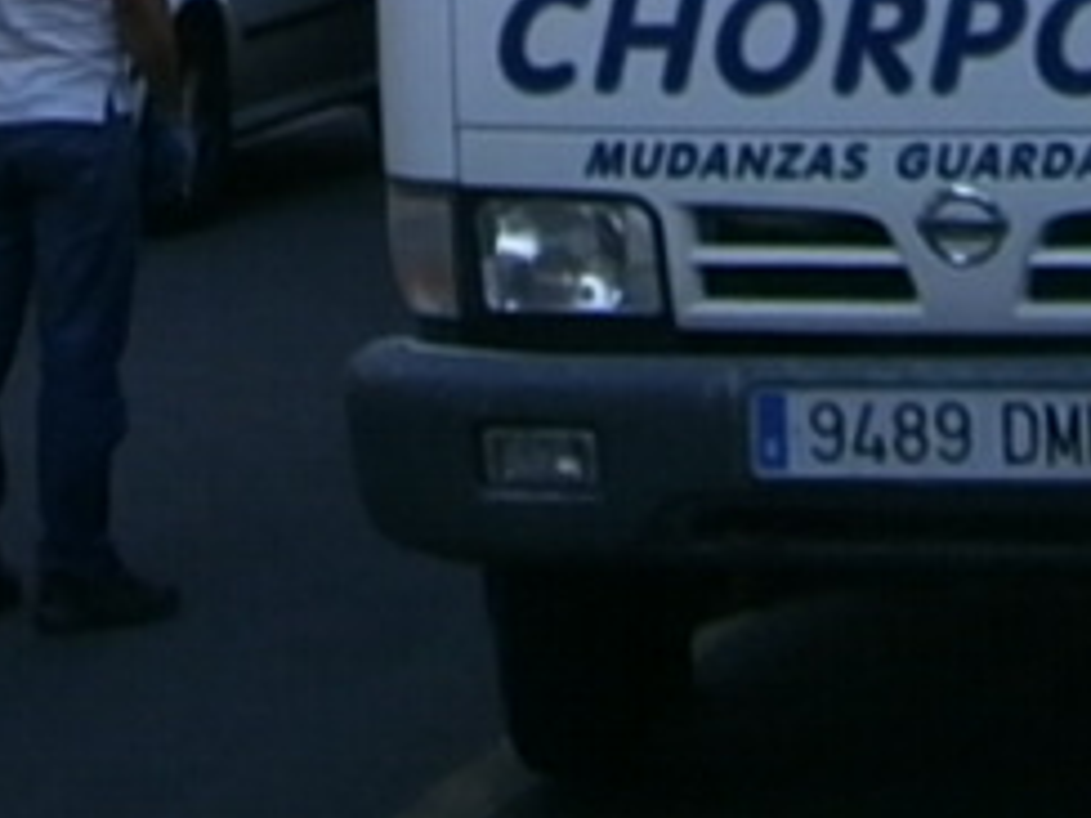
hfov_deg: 9.7
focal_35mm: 203
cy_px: -1211
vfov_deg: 6.9
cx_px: 165
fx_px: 6398
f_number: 2.9
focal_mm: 5.5
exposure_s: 1/320
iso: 80
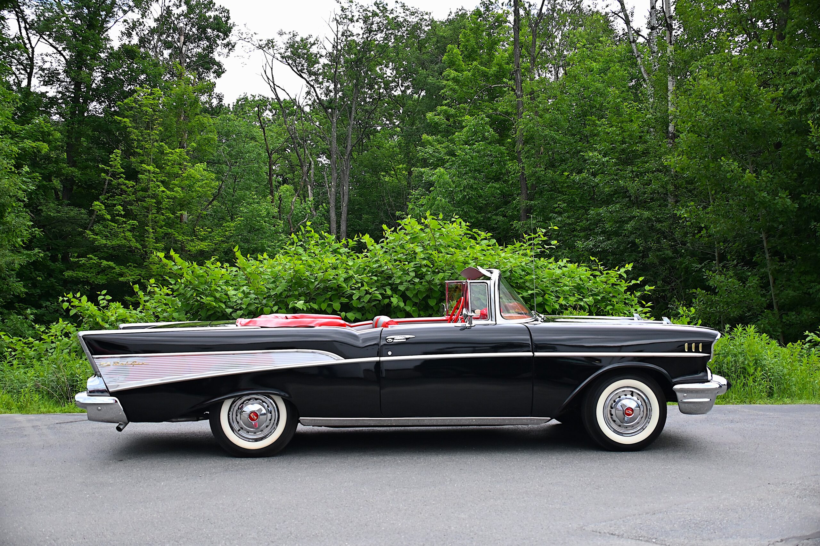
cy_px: 273
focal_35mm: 45
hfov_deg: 43.6
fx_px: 1025
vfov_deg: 29.9
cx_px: 410
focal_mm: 30
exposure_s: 1/125
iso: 400
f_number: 3.8
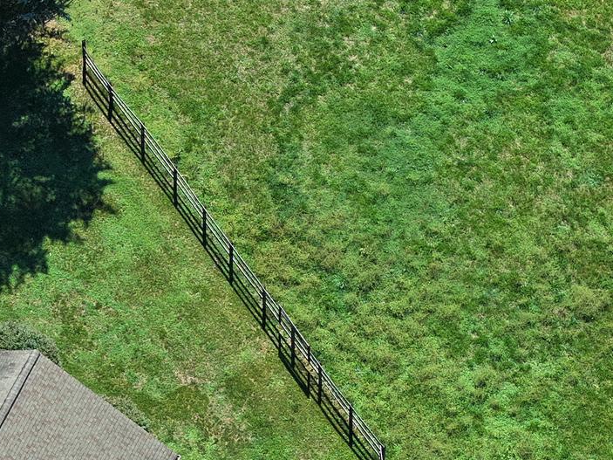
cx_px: 167
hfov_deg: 9.7
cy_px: 488
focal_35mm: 204
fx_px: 3612
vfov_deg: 7.2
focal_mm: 19.35
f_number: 2.8
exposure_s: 1/640
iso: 100
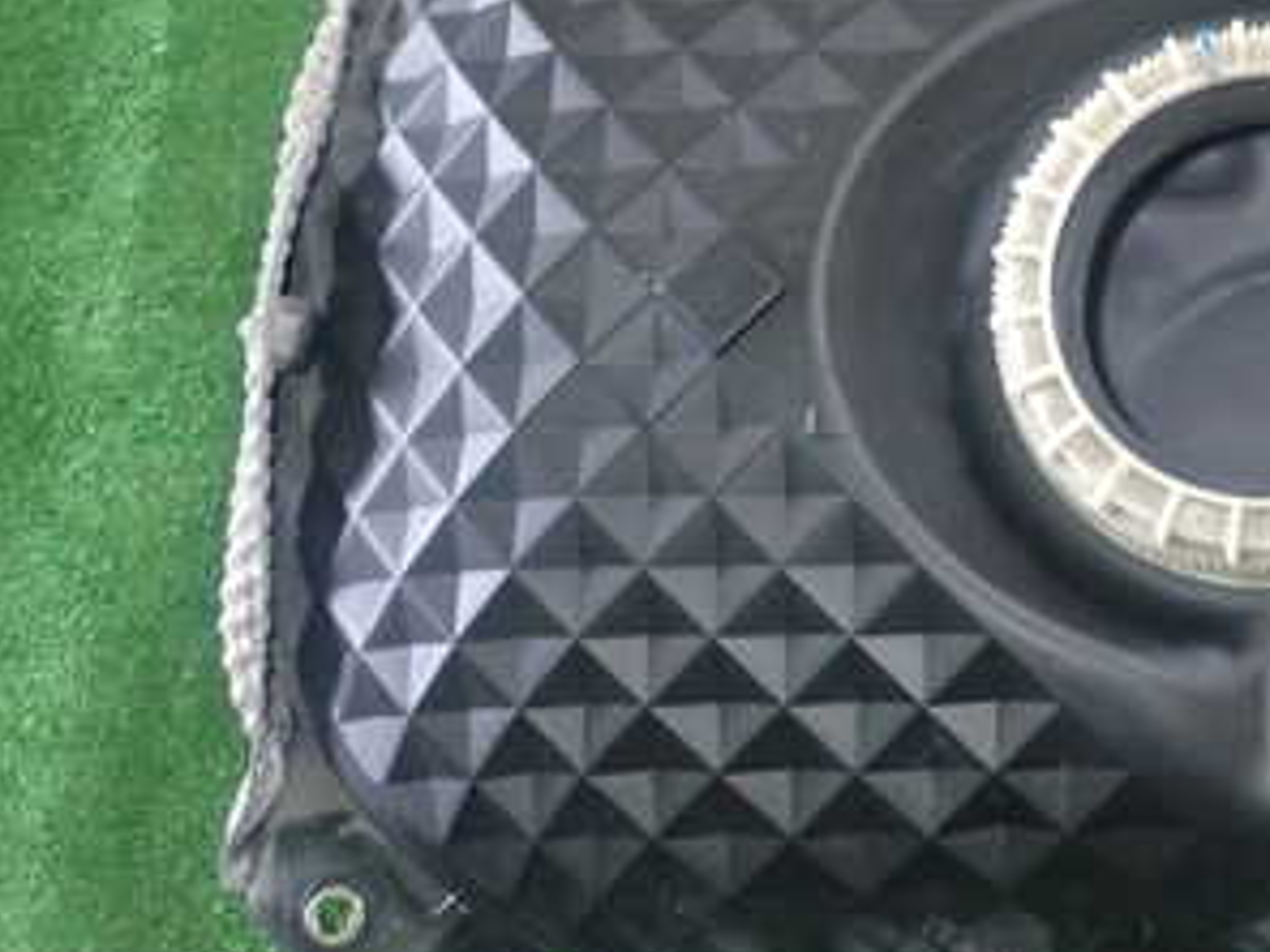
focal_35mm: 77
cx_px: 1283
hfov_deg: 24.2
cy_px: 232
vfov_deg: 19.0
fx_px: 2825
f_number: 2.7
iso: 400
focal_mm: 6.83
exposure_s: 1/40
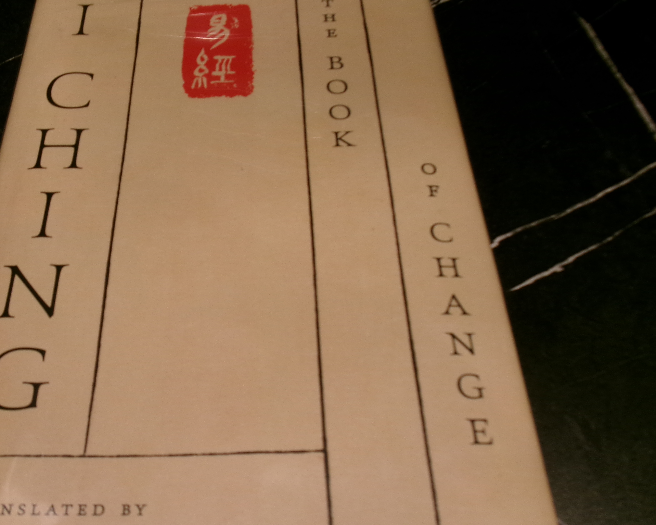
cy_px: 298
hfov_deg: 46.1
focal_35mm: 39
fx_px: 757
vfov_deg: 38.2
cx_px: 218
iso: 100
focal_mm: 5.1
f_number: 3.9
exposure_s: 1/56
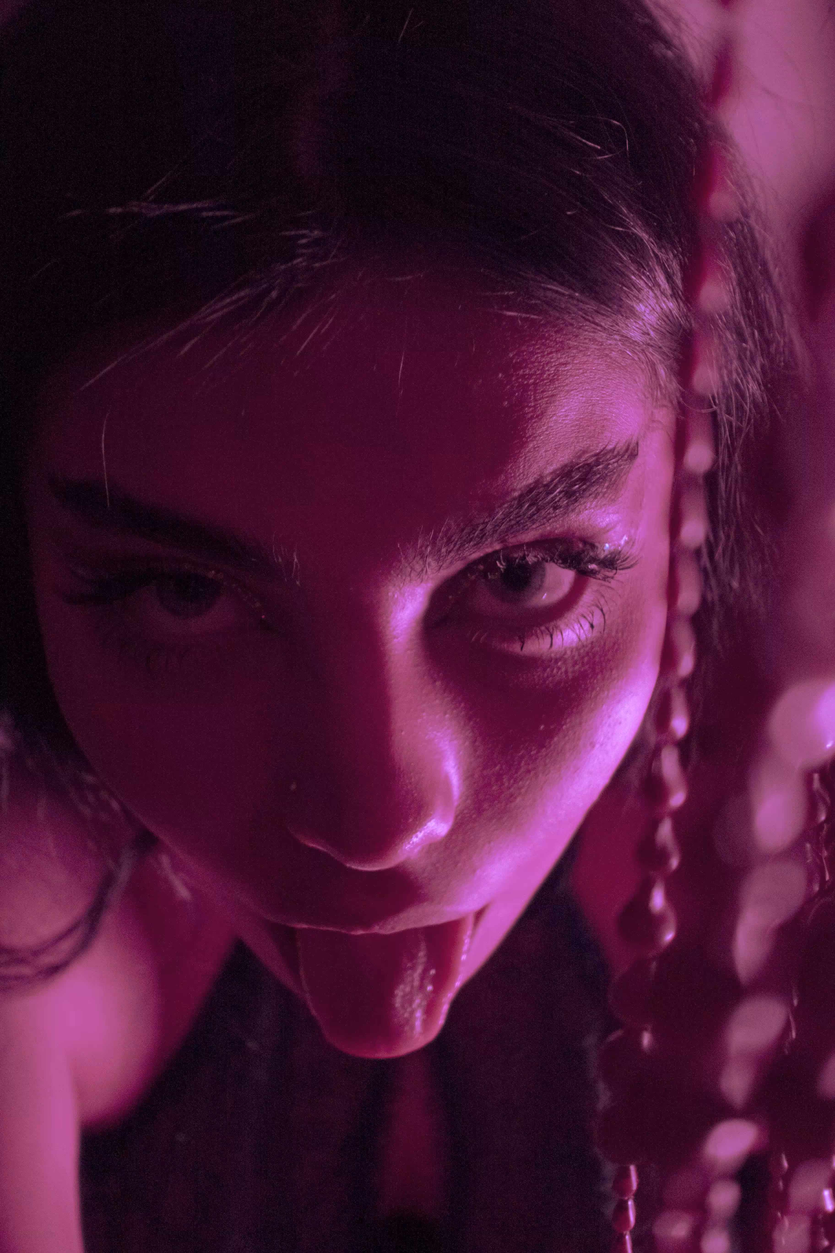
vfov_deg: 28.8
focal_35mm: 70
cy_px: 626
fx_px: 2435
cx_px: 418
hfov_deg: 19.5
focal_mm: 25.7
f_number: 2.8
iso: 1000
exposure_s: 1/60
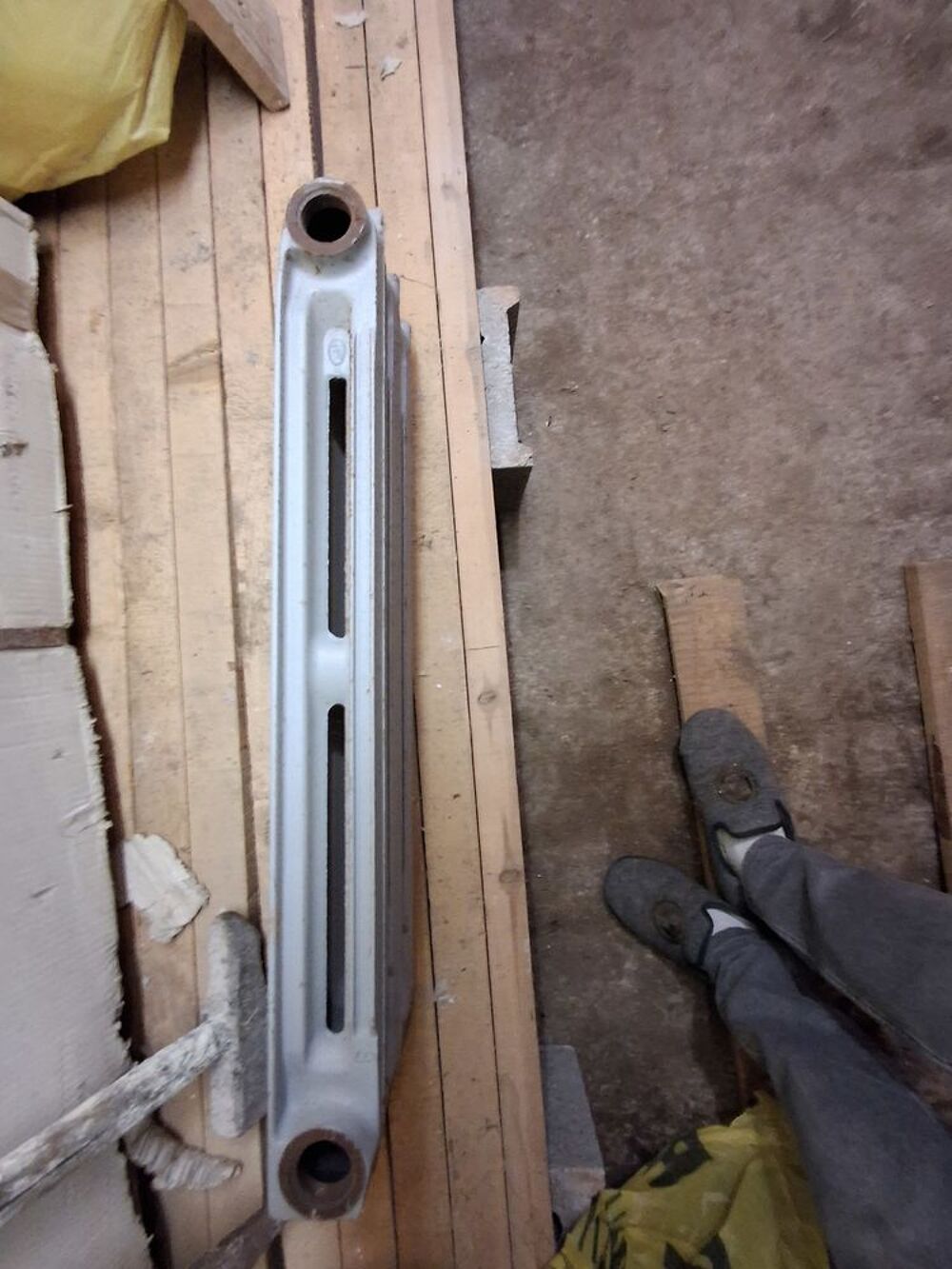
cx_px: 476
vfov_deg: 94.5
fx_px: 587
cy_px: 634
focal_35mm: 16
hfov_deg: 78.1
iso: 640
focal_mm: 1.64
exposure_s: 1/25
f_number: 2.2
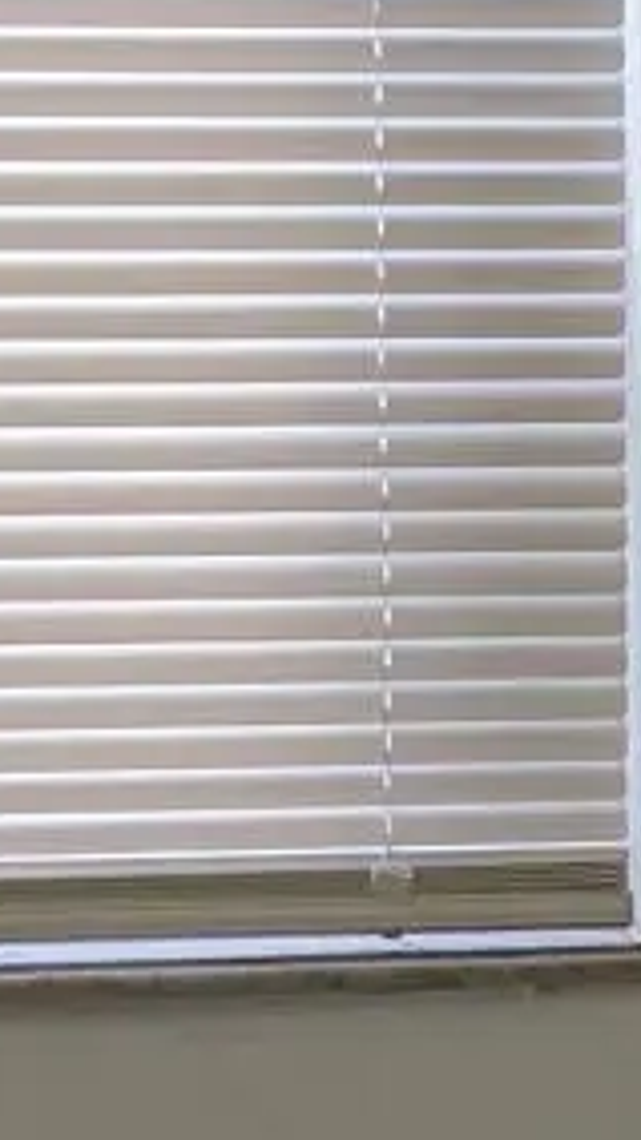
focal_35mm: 185
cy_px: 1148
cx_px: 748
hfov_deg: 6.5
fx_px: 5595
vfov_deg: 11.5
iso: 52
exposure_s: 1/60
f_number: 1.85
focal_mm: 6.81
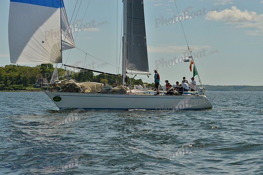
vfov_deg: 14.4
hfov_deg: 21.5
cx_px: 132
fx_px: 694
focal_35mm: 95
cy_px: 88
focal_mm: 95
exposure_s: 1/1600
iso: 280
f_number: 10
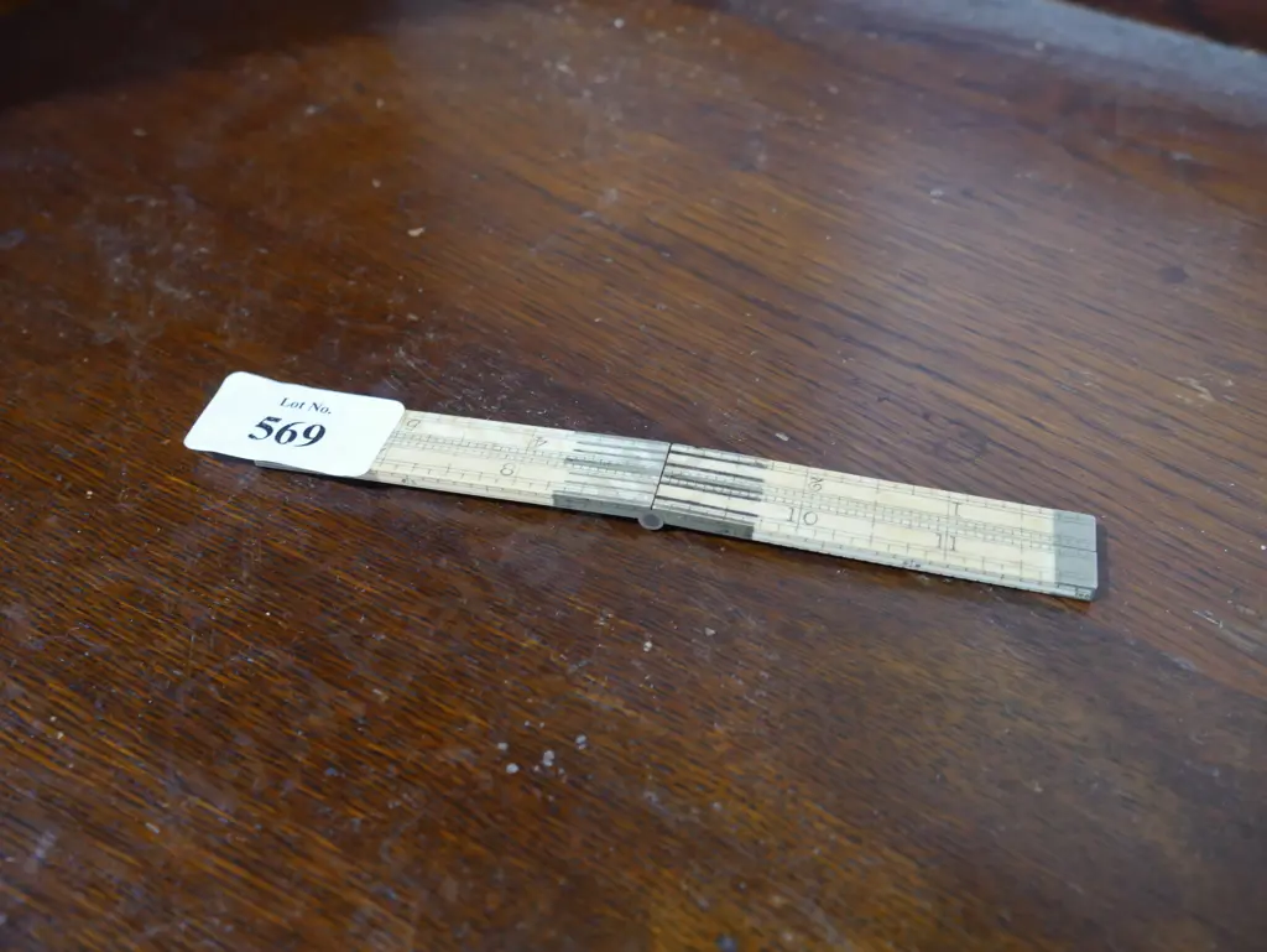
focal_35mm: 34
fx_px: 1245
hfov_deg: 53.9
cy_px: 476
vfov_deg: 41.8
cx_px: 634
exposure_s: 1/60
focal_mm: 17
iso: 1000
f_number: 4
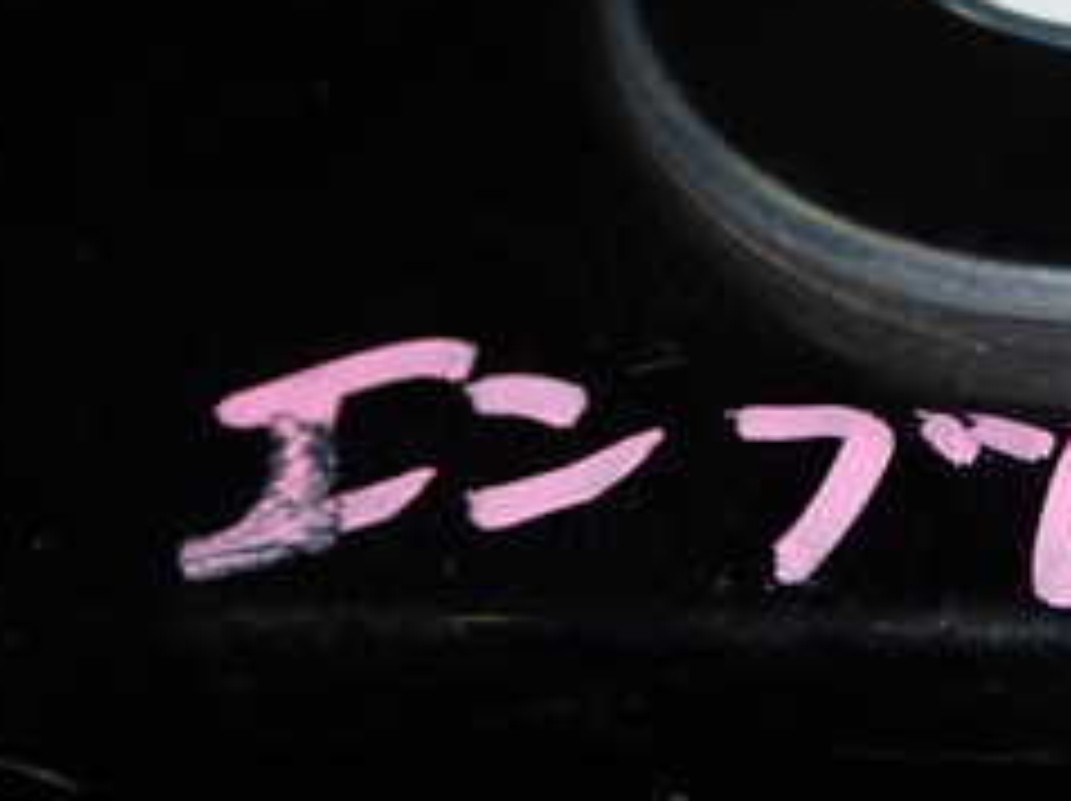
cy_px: -22
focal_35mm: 111
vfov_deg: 13.1
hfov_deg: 17.2
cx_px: 1174
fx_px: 3431
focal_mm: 7.84
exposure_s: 1/40
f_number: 9
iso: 200
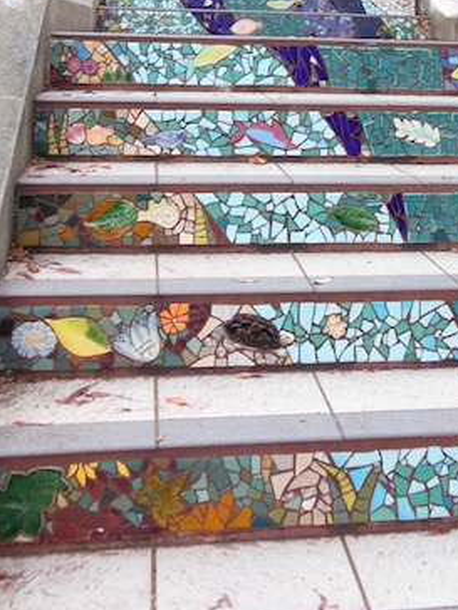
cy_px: 7
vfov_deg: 32.3
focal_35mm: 55
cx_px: 314
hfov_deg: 26.4
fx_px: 970
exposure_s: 1/40
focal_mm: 4.5
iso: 125
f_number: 3.5
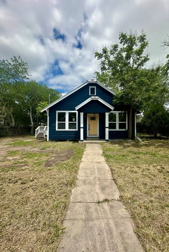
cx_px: 96
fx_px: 106
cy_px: 124
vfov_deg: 100.4
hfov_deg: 77.0
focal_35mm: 15
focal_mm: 2.22
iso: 50
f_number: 2.2
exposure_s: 1/2174
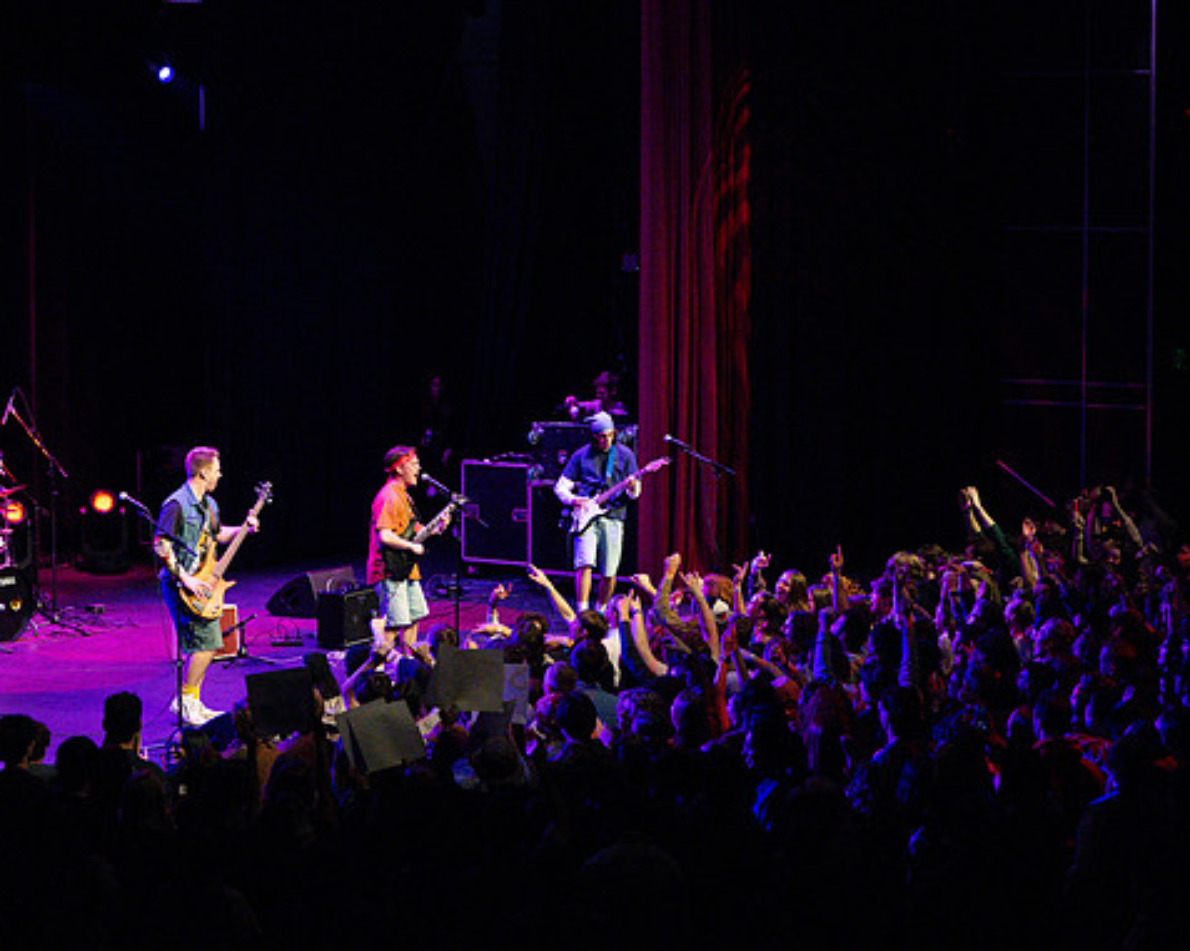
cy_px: 409
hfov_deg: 20.2
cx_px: 567
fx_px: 3344
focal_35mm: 95
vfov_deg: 16.2
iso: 6400
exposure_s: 1/500
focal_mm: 70
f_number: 2.8
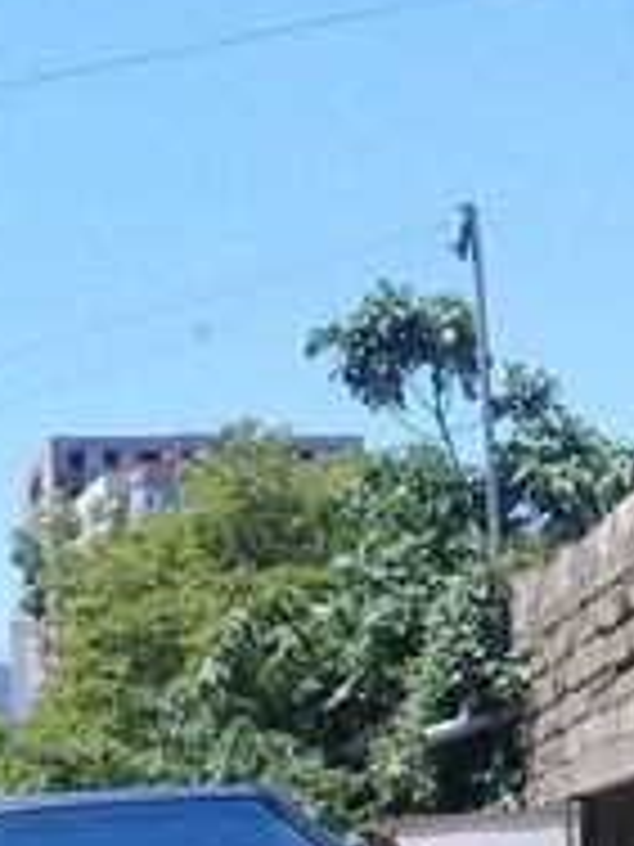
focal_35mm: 82
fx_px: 2002
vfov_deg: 21.8
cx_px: 13
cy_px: 1053
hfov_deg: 17.6
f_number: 2.2
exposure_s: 1/799
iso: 50
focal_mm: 3.3
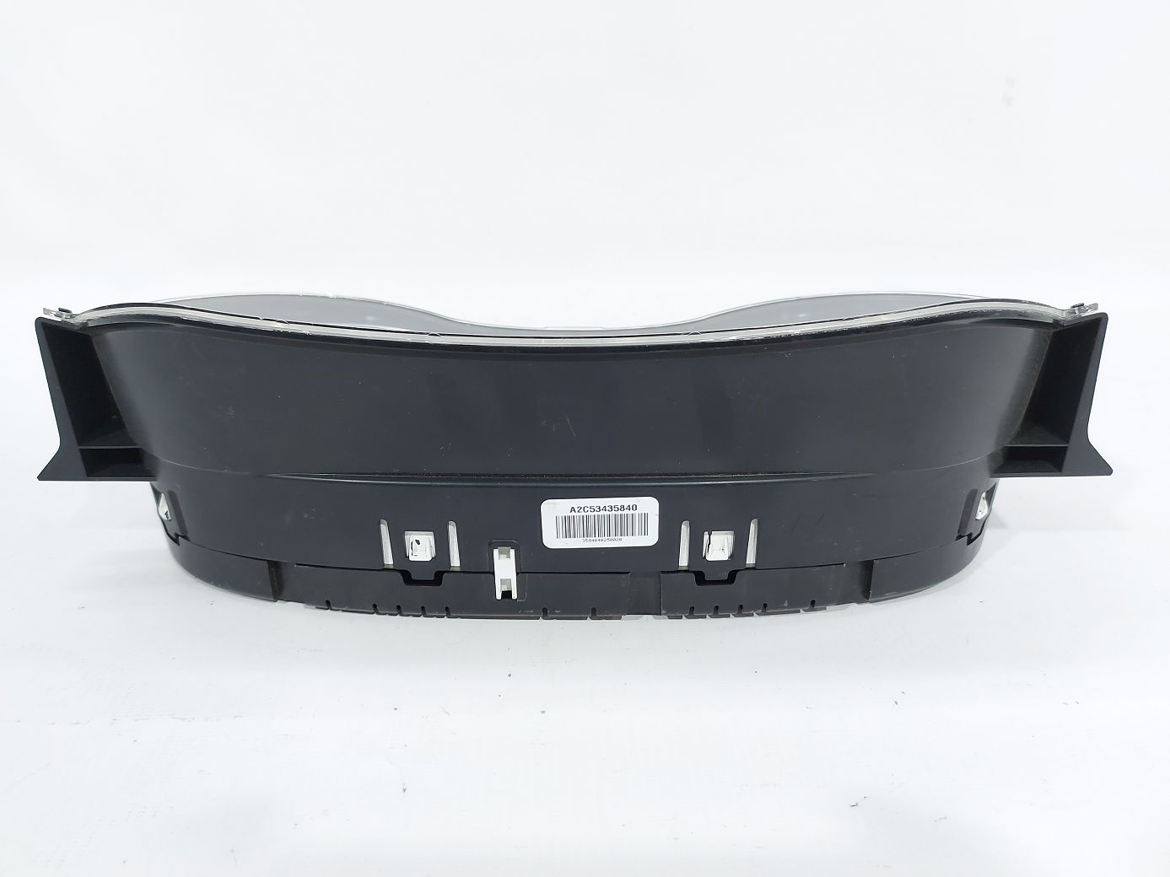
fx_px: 811
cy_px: 438
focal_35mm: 24
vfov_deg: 56.8
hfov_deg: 71.6
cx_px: 585
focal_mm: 5.23
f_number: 1.8
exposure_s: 1/50
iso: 80
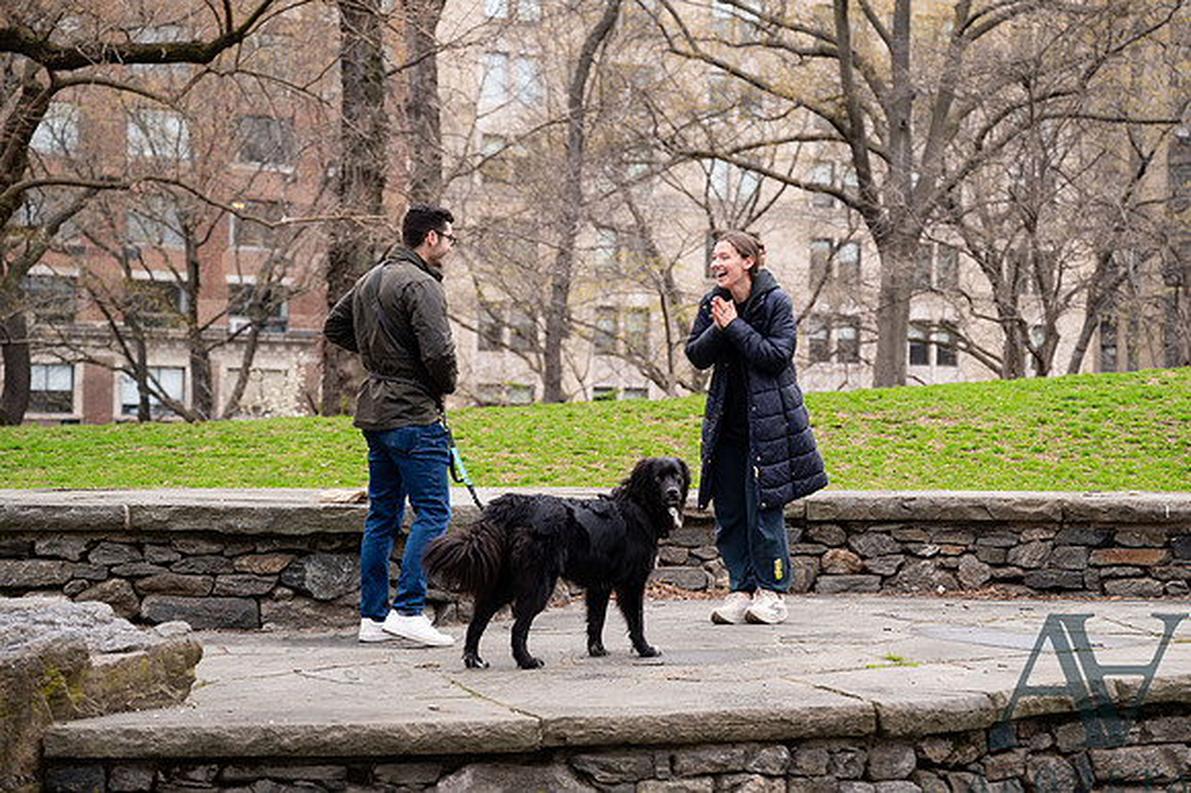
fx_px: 2754
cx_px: 710
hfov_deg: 24.4
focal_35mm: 83
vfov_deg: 16.4
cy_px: 397
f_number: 3.2
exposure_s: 1/200
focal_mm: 69
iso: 400
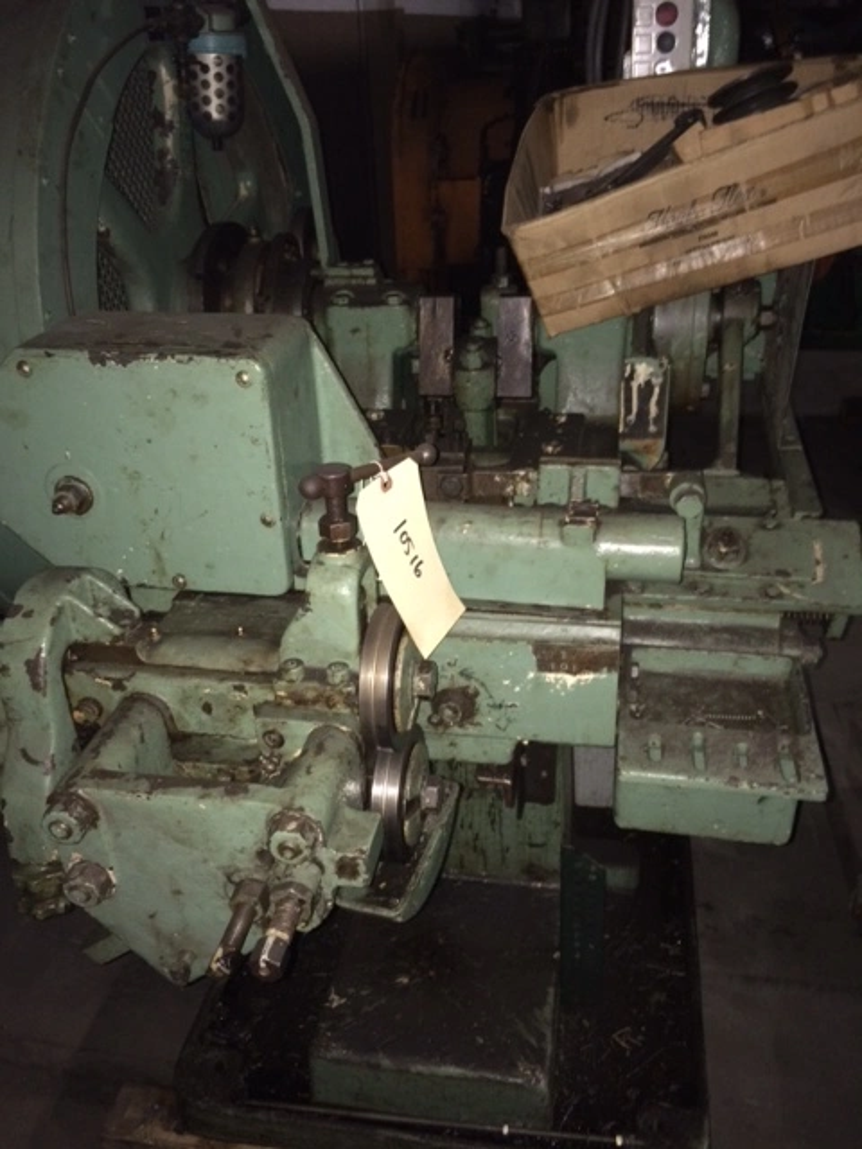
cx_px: 431
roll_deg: +3.2
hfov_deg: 48.2
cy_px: 574
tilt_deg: -28.4
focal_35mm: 29
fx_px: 963
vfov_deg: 61.7
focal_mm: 4.15
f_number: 2.2
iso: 200
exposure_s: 1/16
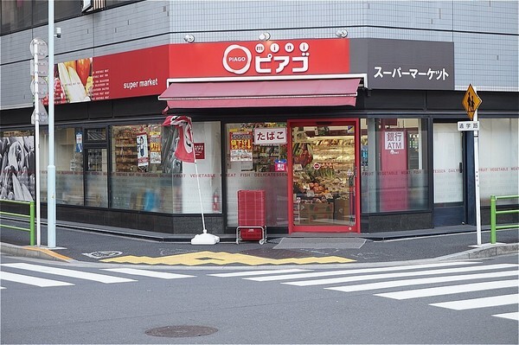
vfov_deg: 18.2
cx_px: 260
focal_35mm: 75
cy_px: 172
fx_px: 1080
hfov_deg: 27.0
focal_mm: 50
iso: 160
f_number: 5.6
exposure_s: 1/80
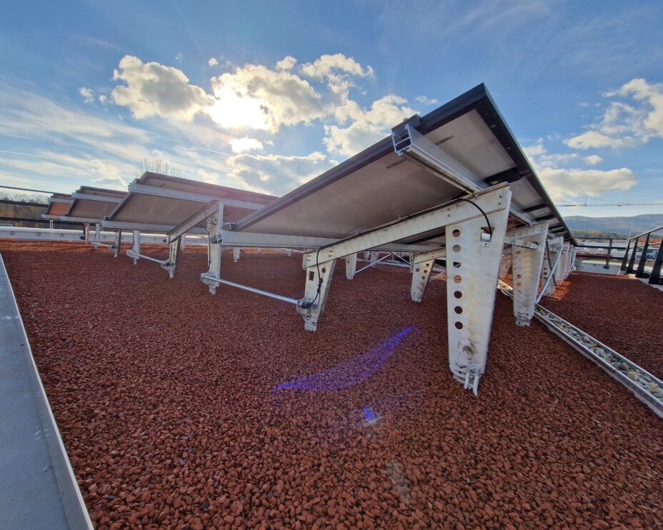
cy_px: 266
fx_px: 275
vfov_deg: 88.0
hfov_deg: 100.6
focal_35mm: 14
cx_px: 309
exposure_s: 1/1548
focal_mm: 2.2
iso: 50
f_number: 2.2
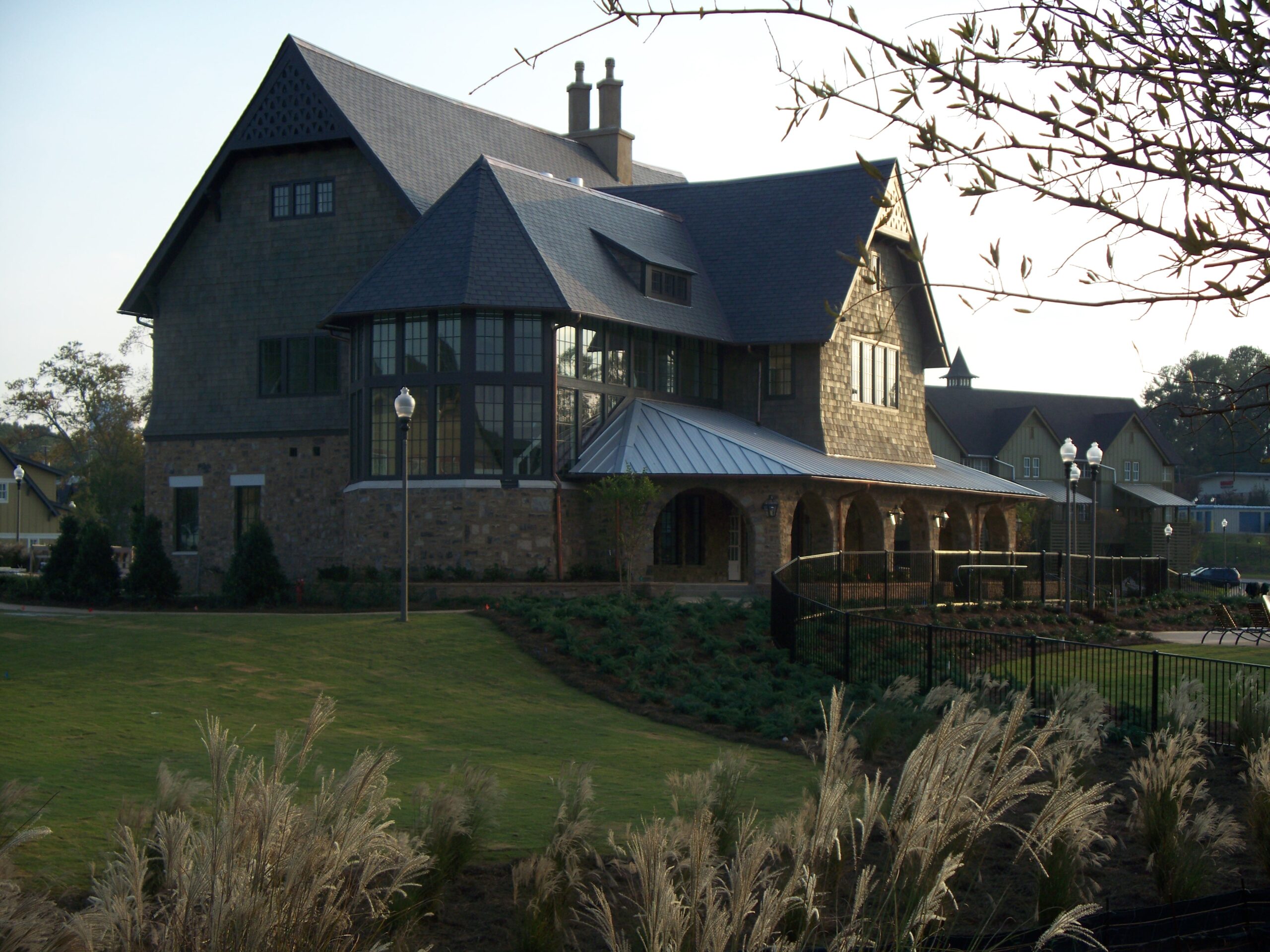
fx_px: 2238
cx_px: 635
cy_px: 476
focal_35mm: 61
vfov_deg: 24.0
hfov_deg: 31.7
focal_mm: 12.89
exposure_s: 1/400
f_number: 3.1
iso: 64
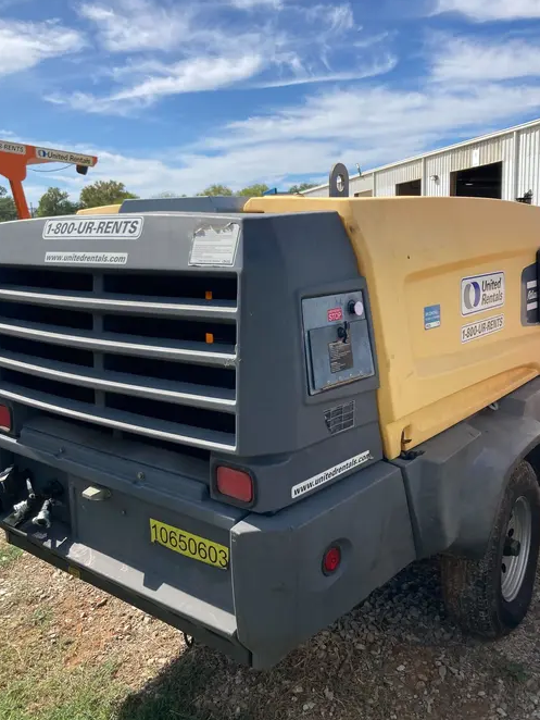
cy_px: 344
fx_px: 644
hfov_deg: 45.5
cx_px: 261
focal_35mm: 31
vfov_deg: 58.3
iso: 20
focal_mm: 3.99
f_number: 1.8
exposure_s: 1/2114
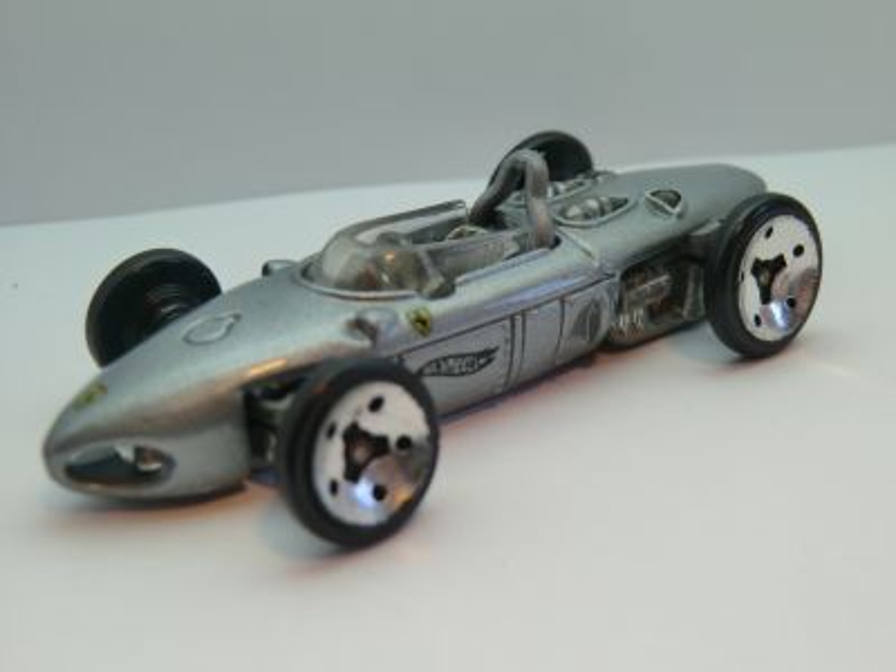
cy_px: 336
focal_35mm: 40
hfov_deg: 46.8
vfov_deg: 36.0
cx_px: 448
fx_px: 1035
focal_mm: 7.1
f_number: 3.8
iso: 64
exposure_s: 1/100
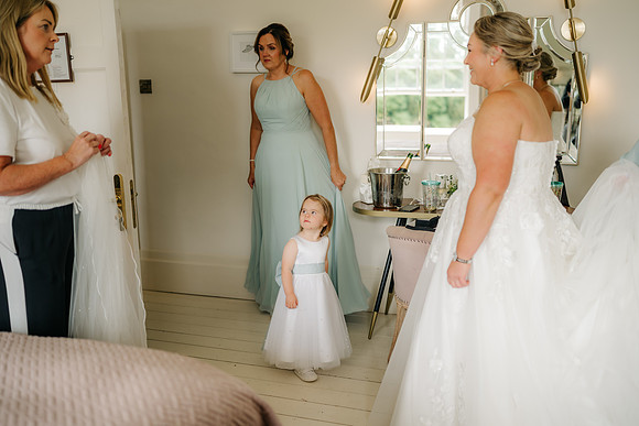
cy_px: 213
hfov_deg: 54.4
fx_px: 621
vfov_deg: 37.9
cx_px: 320
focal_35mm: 35
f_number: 1.4
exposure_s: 1/200
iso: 100
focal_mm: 35
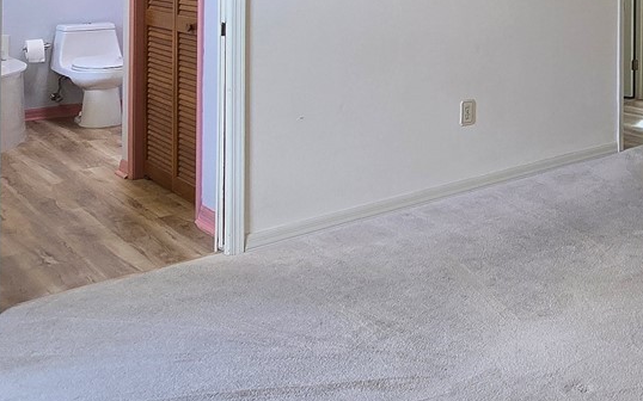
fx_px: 718
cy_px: -41
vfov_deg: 28.4
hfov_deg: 42.6
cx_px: 621
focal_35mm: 41
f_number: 2.2
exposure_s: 1/60
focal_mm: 2.2
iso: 80
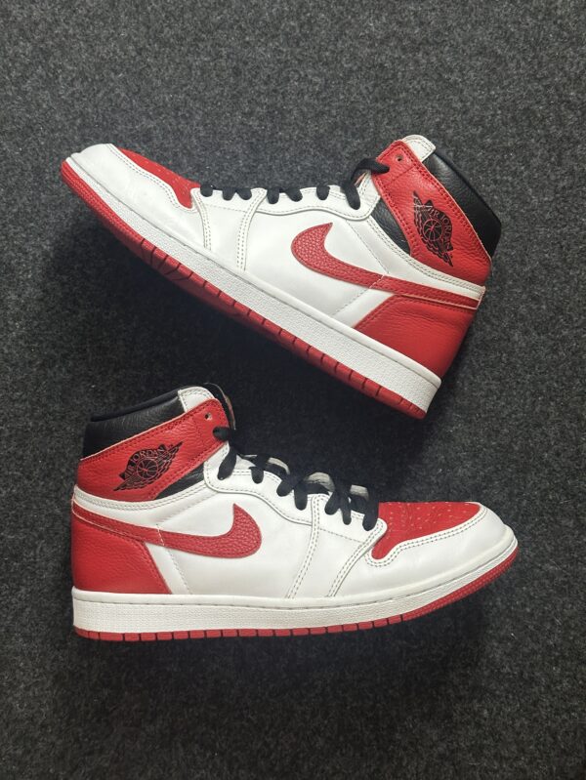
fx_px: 1083
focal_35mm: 48
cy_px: 390
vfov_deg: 39.6
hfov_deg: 30.3
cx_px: 293
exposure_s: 1/50
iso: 250
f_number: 1.78
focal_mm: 6.86
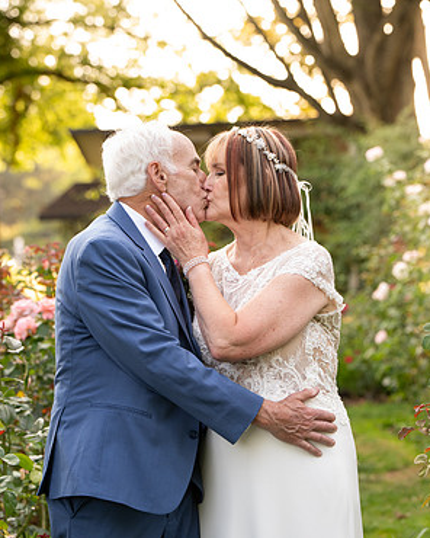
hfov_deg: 12.9
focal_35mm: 120
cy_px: 281
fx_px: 1909
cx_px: 214
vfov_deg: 16.0
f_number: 4.5
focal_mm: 105
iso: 1000
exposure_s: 1/320
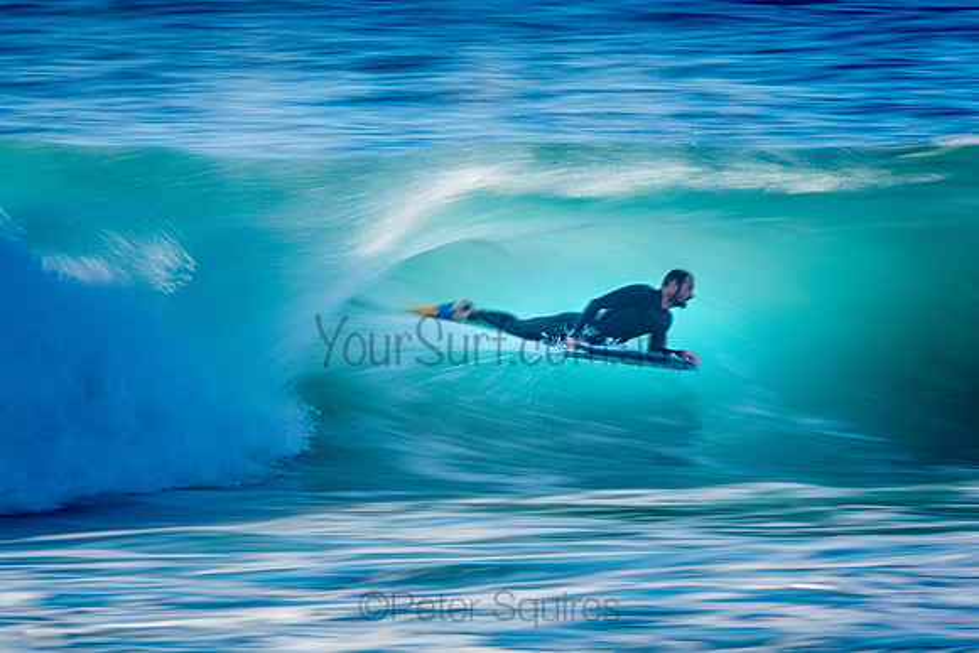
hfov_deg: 2.7
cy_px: 326
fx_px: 20400
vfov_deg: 1.8
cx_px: 490
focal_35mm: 750
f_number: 22
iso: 100
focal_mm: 500
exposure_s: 1/25
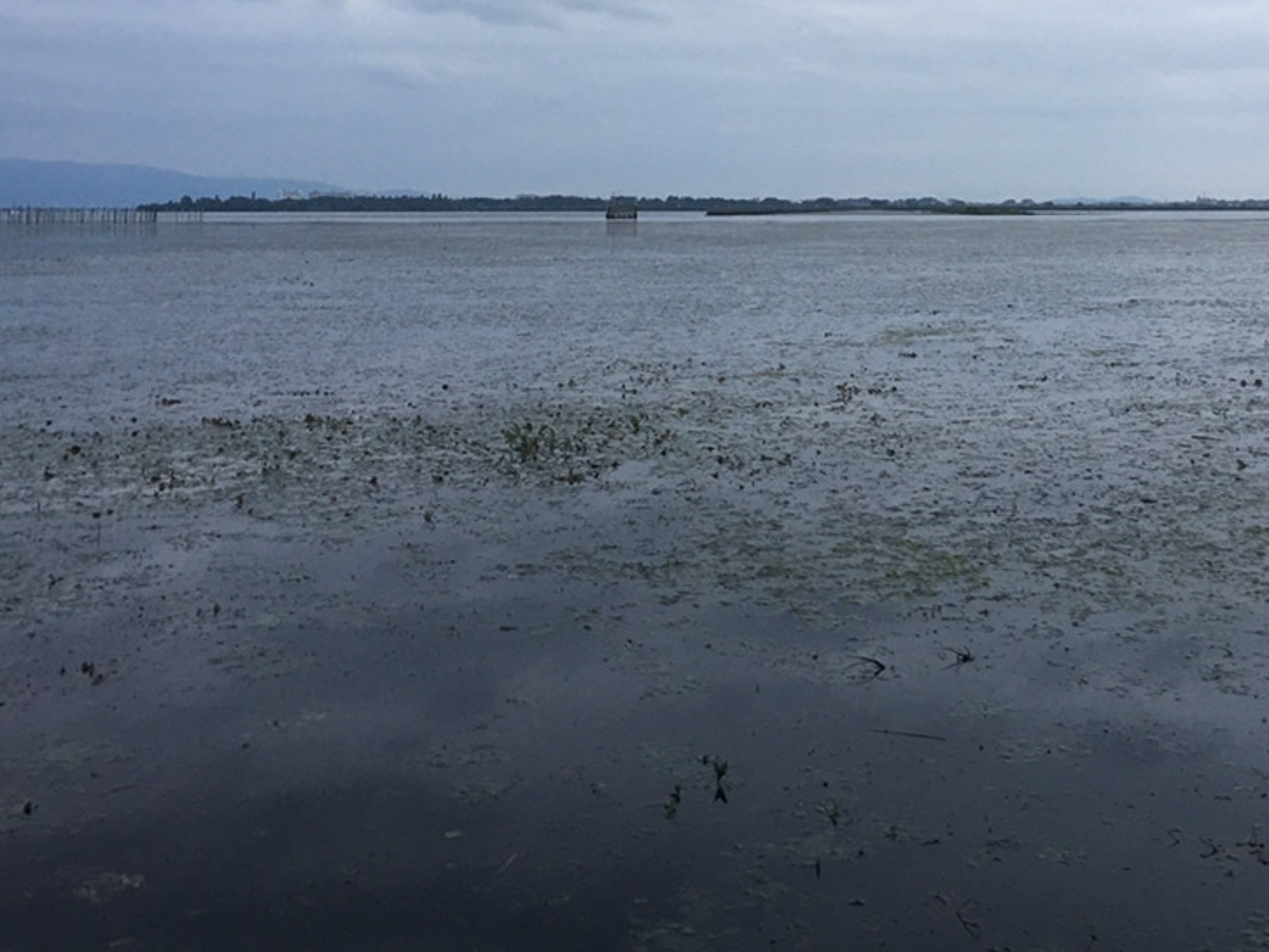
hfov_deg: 39.3
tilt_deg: +1.9
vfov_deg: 29.5
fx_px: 1760
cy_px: 170
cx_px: 821
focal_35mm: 48
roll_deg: -0.4
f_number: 2.2
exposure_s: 1/15
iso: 40
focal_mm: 4.15
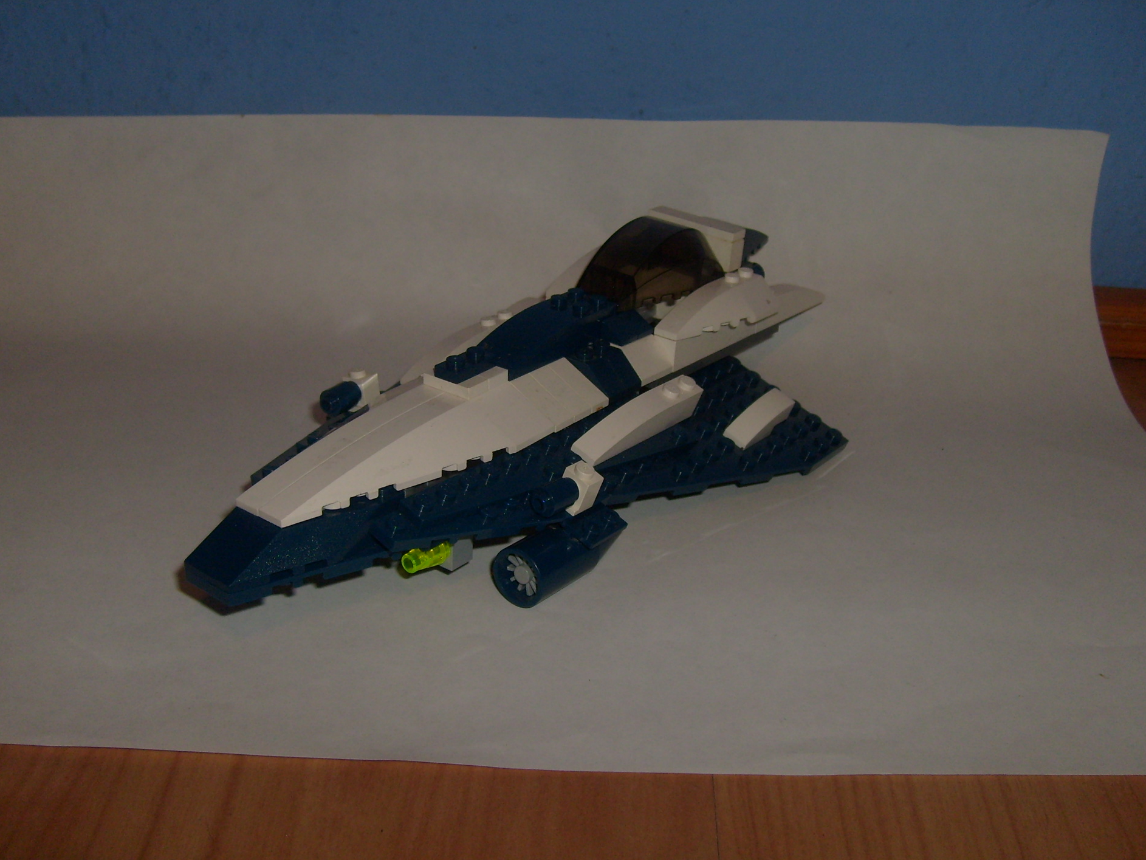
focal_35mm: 38
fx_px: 1258
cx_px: 557
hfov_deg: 49.0
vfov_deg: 37.7
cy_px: 405
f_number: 2.8
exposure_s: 1/30
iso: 100
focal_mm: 5.8
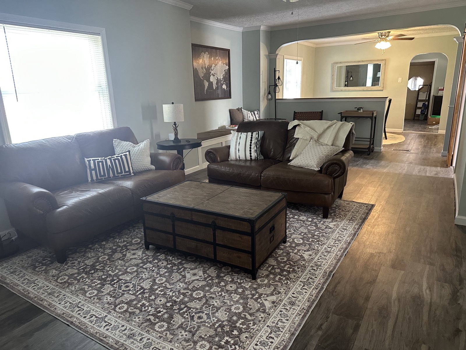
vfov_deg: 56.8
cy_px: 175
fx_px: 323
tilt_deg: -13.2
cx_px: 233
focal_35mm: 24
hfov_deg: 71.6
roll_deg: +1.7
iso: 500
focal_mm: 6.86
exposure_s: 1/60
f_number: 1.78
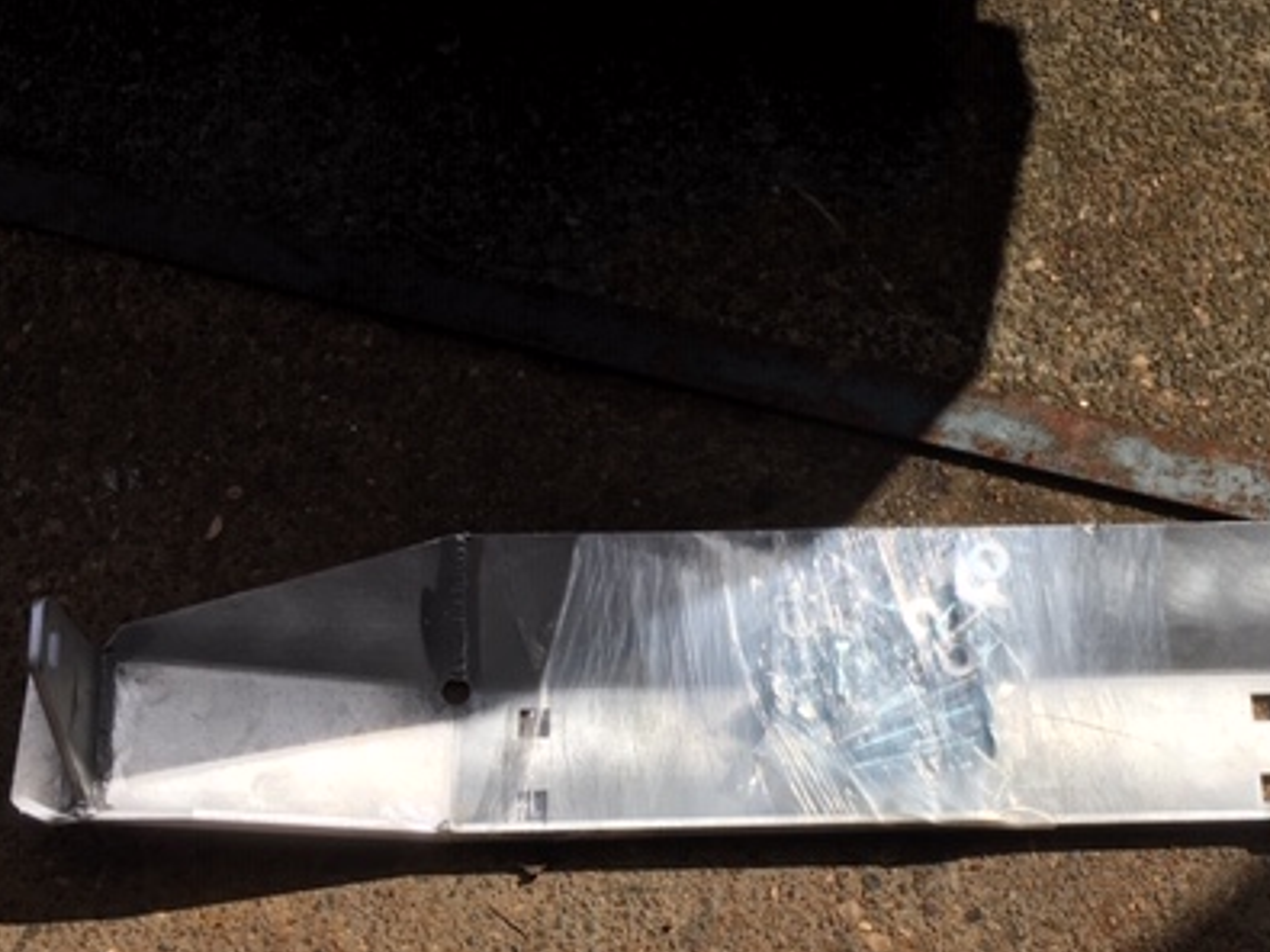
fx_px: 1724
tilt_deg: -73.2
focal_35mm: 47
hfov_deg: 39.8
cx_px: 881
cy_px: 643
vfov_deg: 30.6
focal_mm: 4.15
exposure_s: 1/2262
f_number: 2.2
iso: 25
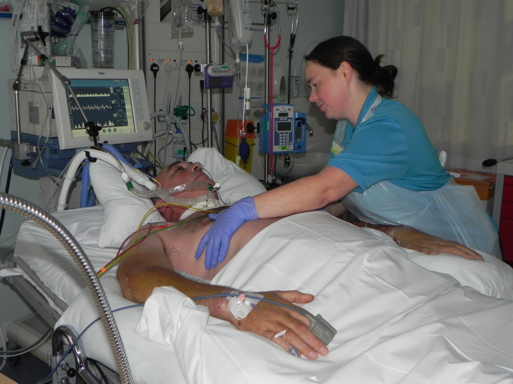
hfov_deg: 50.1
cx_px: 256
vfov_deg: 38.7
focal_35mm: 37
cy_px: 192
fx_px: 548
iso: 200
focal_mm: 6.6
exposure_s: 1/30
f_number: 3.2
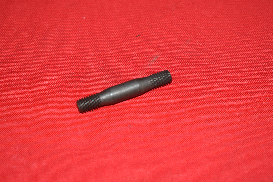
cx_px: 135
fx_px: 664
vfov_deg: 15.6
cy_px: 88
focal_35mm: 88
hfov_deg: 23.2
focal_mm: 55
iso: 640
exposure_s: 1/125
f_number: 5.6
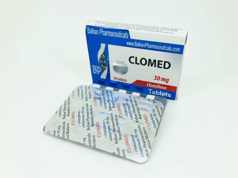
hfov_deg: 61.6
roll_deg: +0.7
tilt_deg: -32.1
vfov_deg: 48.2
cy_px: 90
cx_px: 122
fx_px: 199
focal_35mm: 29
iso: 20
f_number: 1.8
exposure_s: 1/220
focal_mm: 3.99
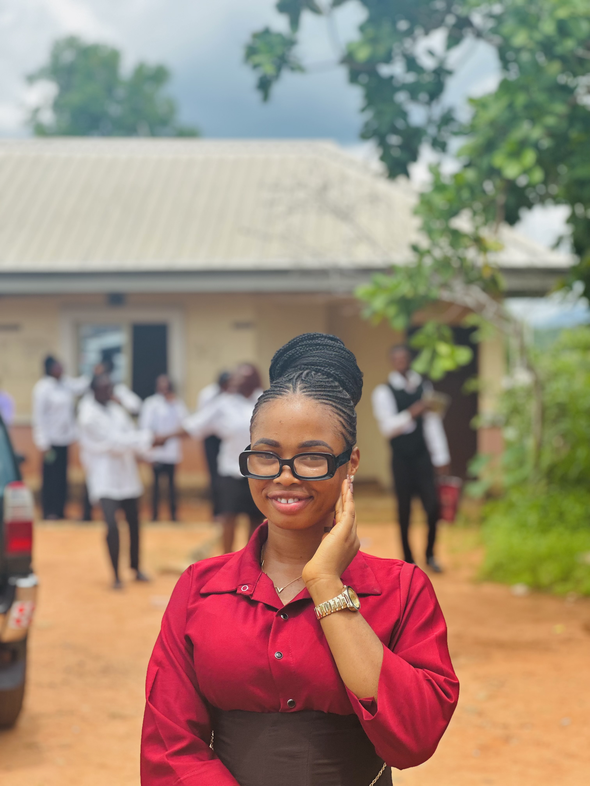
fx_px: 1750
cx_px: 295
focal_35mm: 77
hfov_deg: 19.1
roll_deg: -1.3
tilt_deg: -1.3
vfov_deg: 25.3
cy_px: 393
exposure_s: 1/258
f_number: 2.8
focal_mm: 9
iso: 25
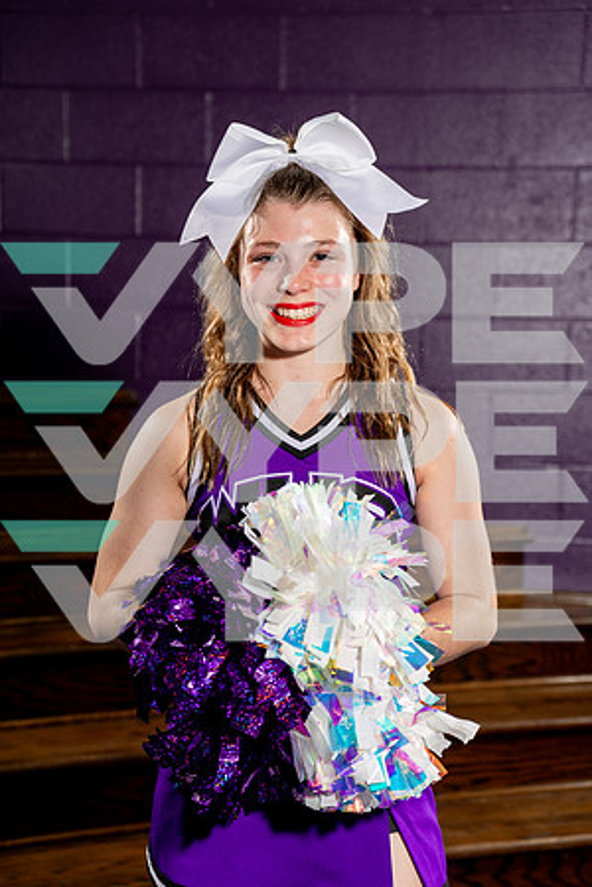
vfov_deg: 31.0
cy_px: 444
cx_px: 296
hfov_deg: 20.9
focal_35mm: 65
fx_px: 1603
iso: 250
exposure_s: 1/250
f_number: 4
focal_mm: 65
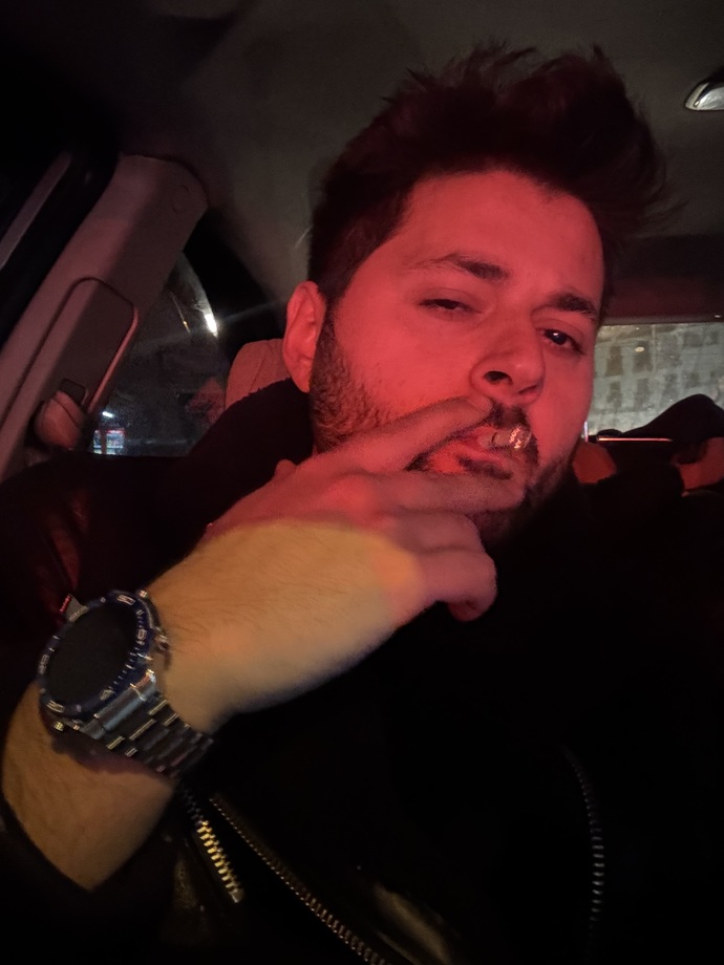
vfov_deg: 60.0
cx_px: 362
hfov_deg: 46.8
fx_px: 837
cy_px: 482
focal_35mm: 30
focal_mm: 2.69
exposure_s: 1/17
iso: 800
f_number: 1.9
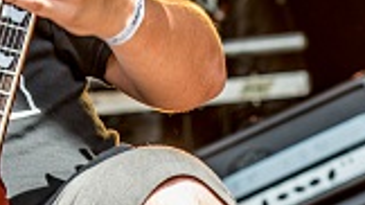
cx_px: 110
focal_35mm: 326
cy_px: 172
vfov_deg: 3.7
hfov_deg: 6.6
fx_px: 3154
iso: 80
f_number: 5
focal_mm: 70
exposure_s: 1/100
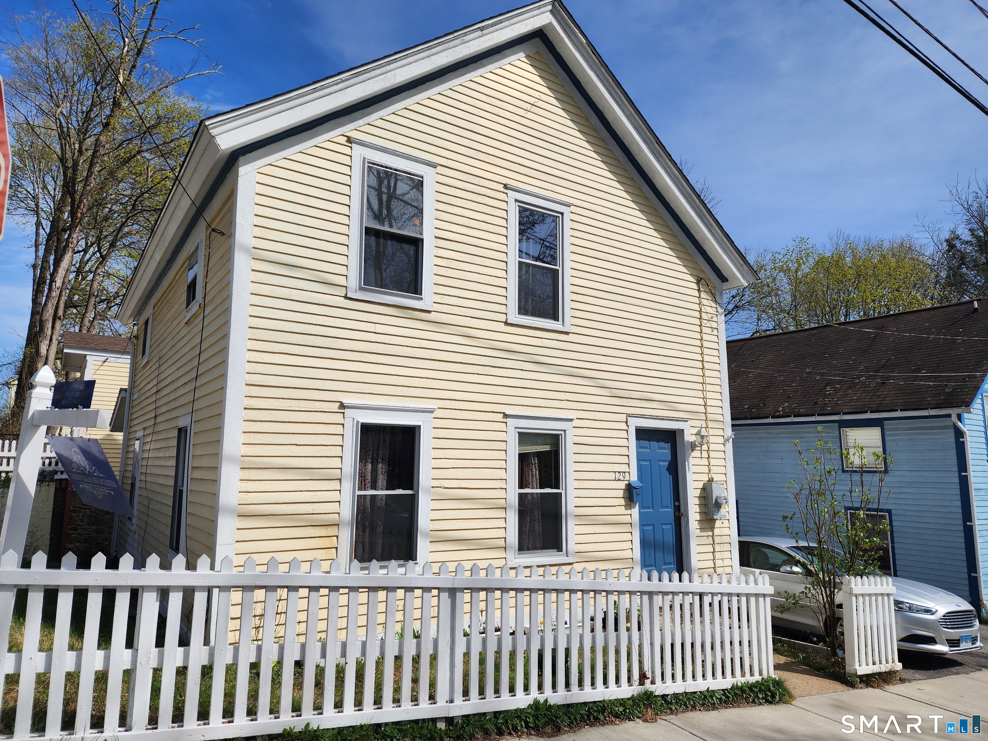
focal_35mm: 23
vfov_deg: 58.9
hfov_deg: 73.9
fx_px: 656
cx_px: 494
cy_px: 370
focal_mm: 6.4
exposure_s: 1/2145
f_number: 1.8
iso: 12
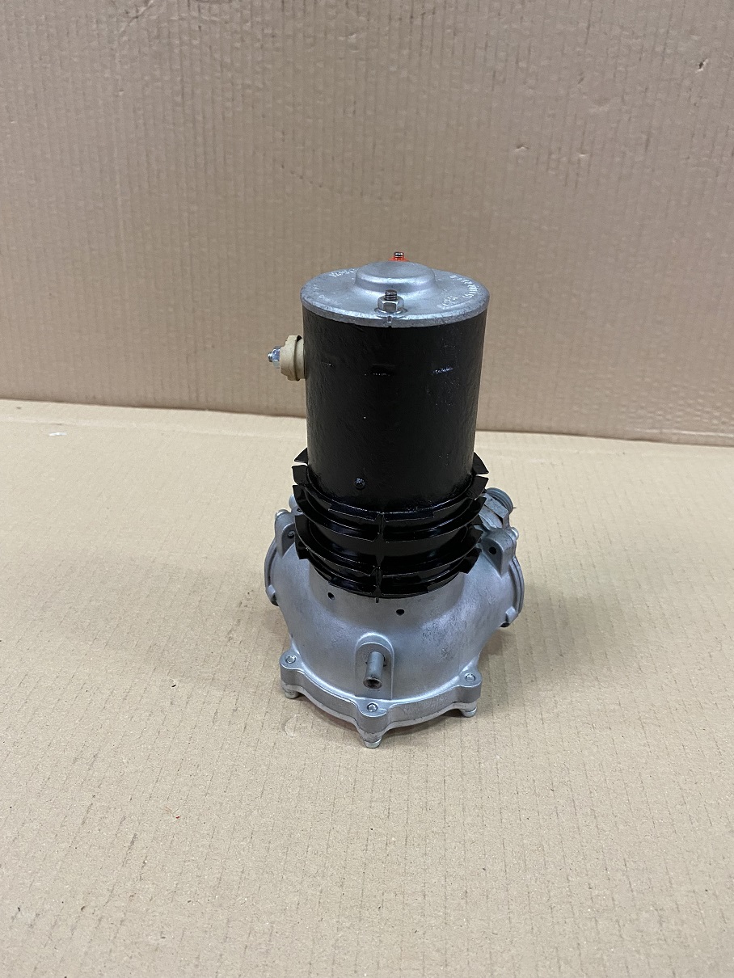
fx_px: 735
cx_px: 367
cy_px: 489
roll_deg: -1.8
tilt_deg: -28.9
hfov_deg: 53.1
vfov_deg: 67.3
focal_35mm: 26
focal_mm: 4.25
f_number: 1.8
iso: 320
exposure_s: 1/50
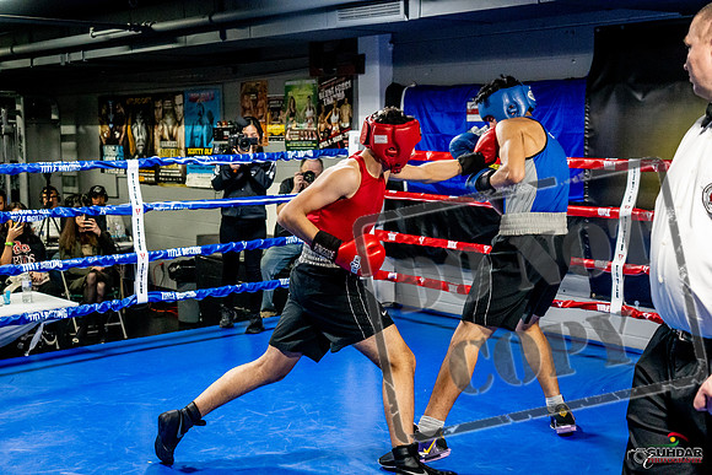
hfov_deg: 38.2
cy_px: 238
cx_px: 356
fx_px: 1029
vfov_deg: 26.0
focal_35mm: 52
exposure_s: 1/800
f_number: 2.8
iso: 5000
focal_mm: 35
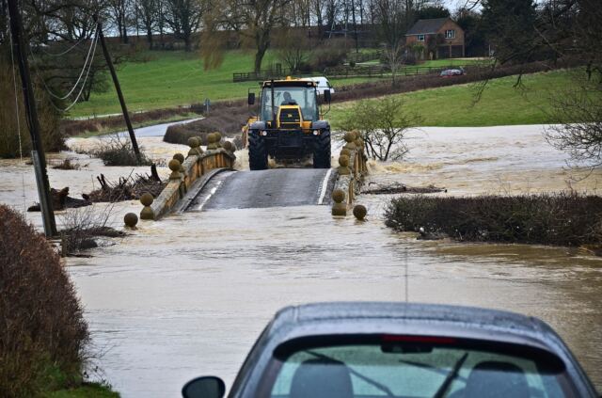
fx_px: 2051
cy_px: 199
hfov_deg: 16.7
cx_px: 301
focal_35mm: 123
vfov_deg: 11.1
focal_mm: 82
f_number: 5
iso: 200
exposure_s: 1/320
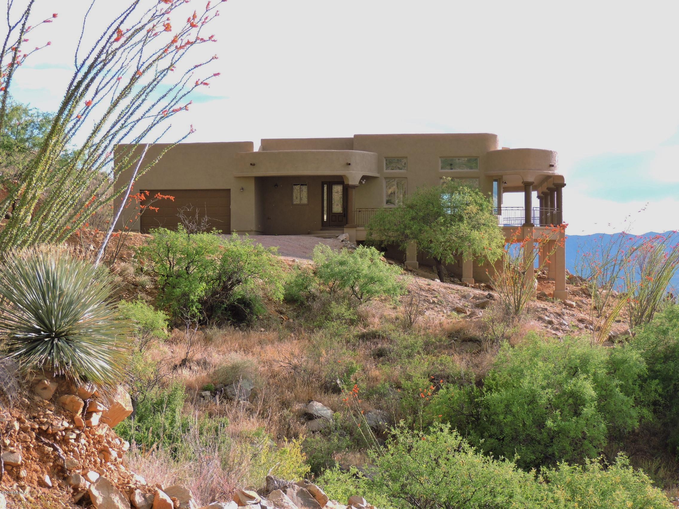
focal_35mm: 70
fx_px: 1373
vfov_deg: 21.0
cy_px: 254
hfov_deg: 27.8
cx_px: 340
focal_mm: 12.5
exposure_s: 1/160
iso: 100
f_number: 3.9
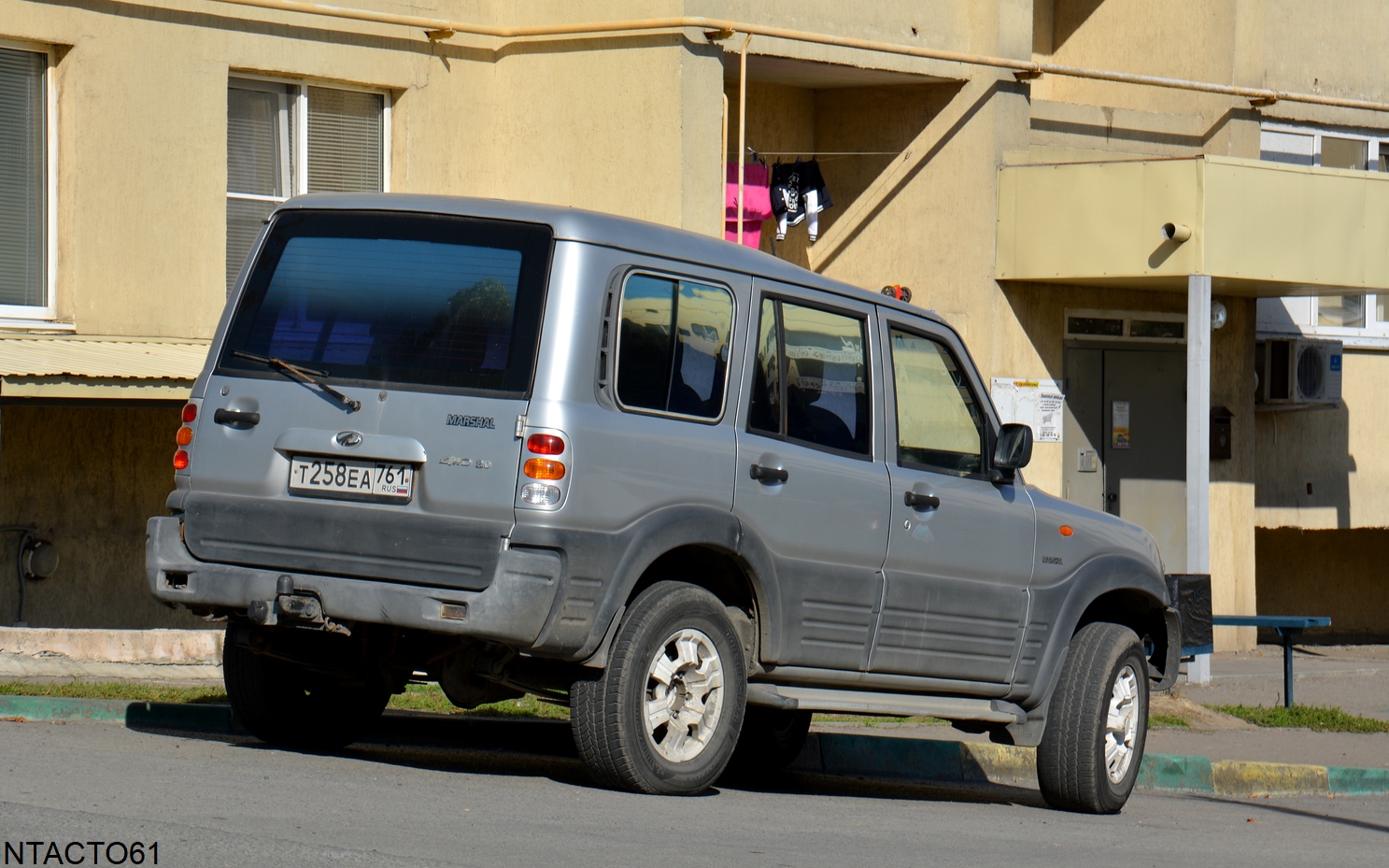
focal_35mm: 116
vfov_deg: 11.3
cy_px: 405
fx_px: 4372
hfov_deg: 18.1
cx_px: 692
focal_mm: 75
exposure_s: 1/320
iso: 100
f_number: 9
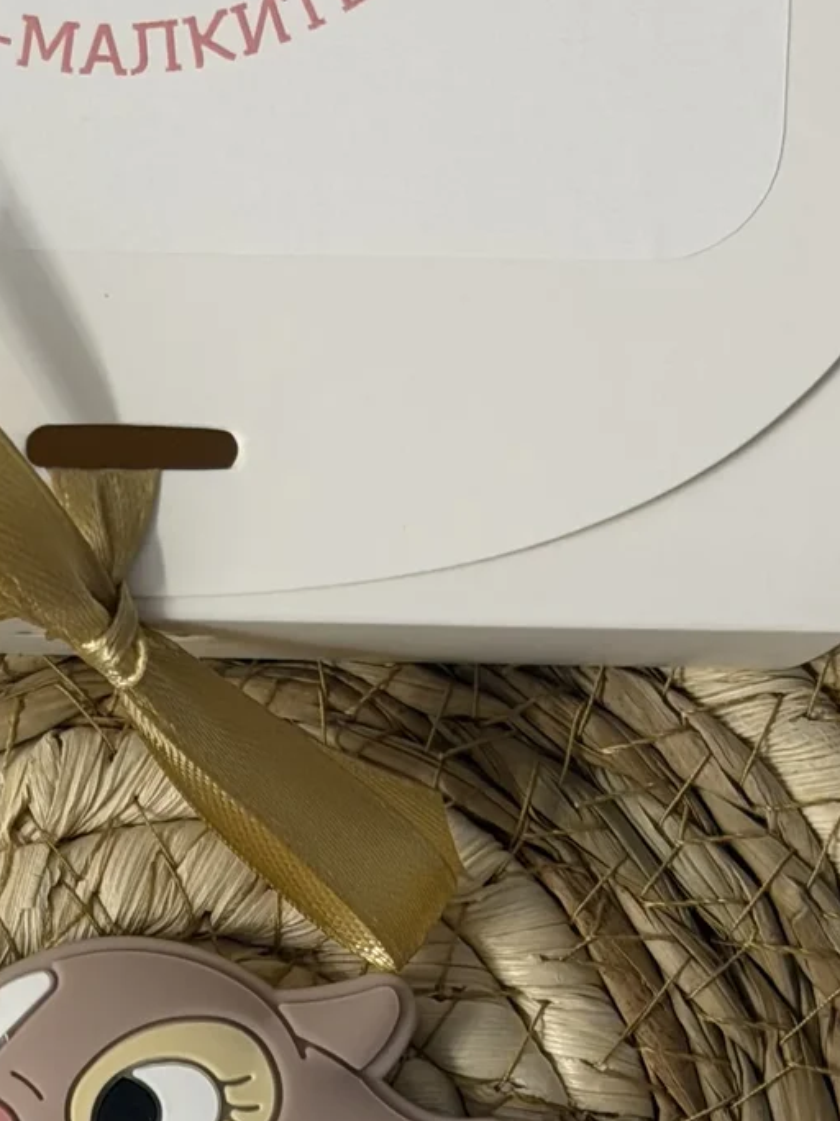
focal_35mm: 144
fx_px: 4661
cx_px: 74
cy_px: 1326
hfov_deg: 10.2
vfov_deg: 13.4
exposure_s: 1/50
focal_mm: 6.76
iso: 125
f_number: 1.78
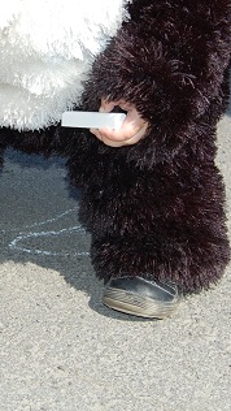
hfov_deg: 12.3
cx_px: -13
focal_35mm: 97
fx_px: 1055
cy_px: 118
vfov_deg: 21.9
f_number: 7.1
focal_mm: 26
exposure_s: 1/500
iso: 200
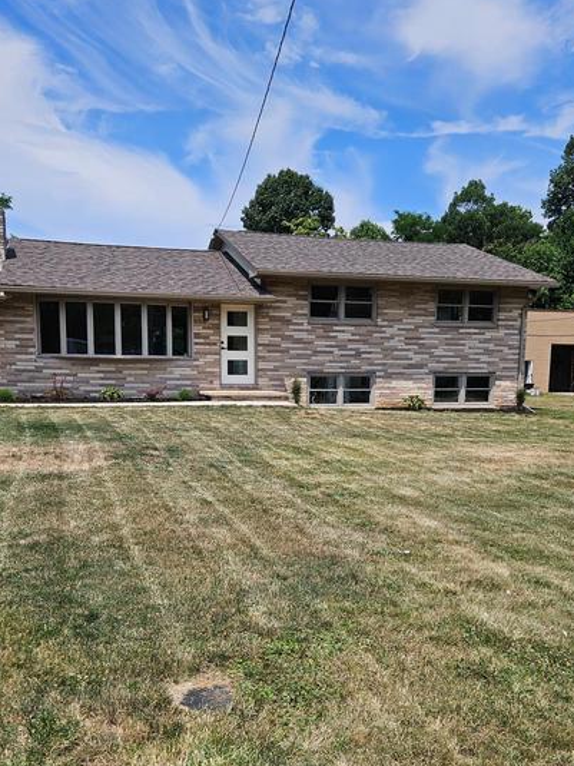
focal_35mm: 33
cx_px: 273
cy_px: 452
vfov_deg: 55.0
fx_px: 730
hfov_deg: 42.9
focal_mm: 5.4
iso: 25
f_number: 1.8
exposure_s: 1/3168
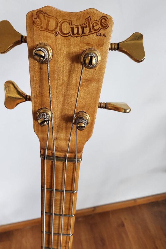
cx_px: 72
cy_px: 120
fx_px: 180
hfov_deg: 49.4
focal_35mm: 26
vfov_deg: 69.4
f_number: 1.8
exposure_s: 1/100
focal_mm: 5
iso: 400
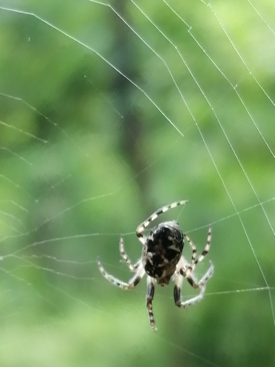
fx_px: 1091
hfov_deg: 14.4
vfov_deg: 19.1
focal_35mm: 103
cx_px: 138
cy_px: 184
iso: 100
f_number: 1.8
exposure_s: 1/60
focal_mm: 3.46
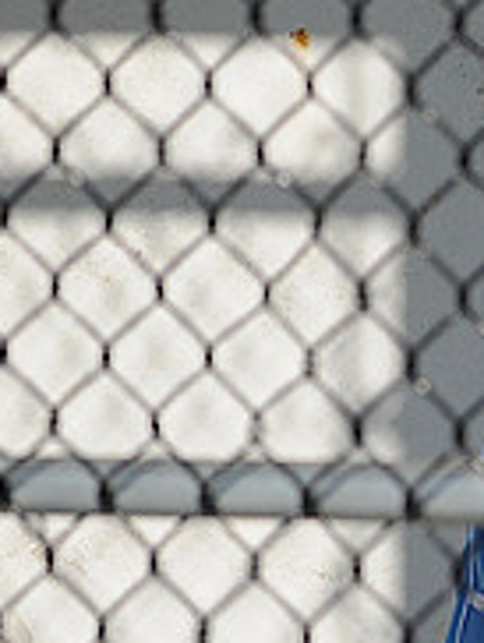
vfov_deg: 1.4
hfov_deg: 1.1
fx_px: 25611
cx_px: 975
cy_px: 567
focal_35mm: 1377
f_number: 4
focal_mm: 300
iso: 200
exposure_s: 1/1600
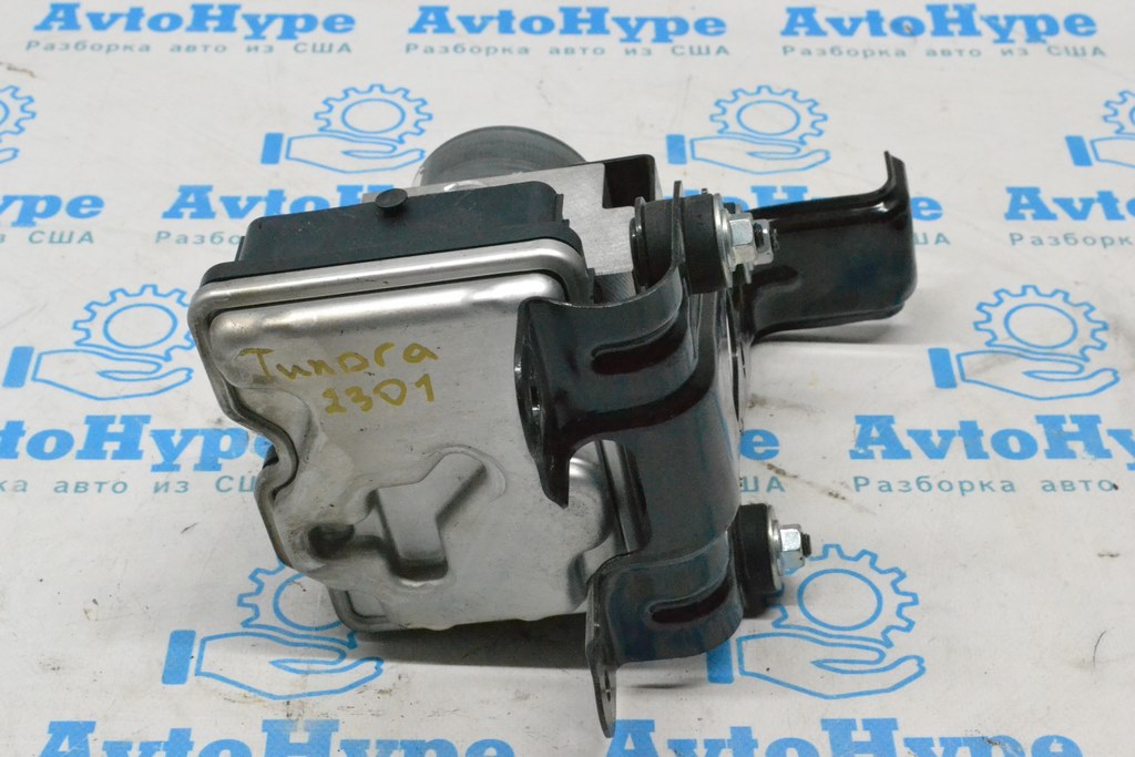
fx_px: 2081
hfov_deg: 30.5
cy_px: 378
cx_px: 568
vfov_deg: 20.6
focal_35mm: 66
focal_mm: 44
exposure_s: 1/160
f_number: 13
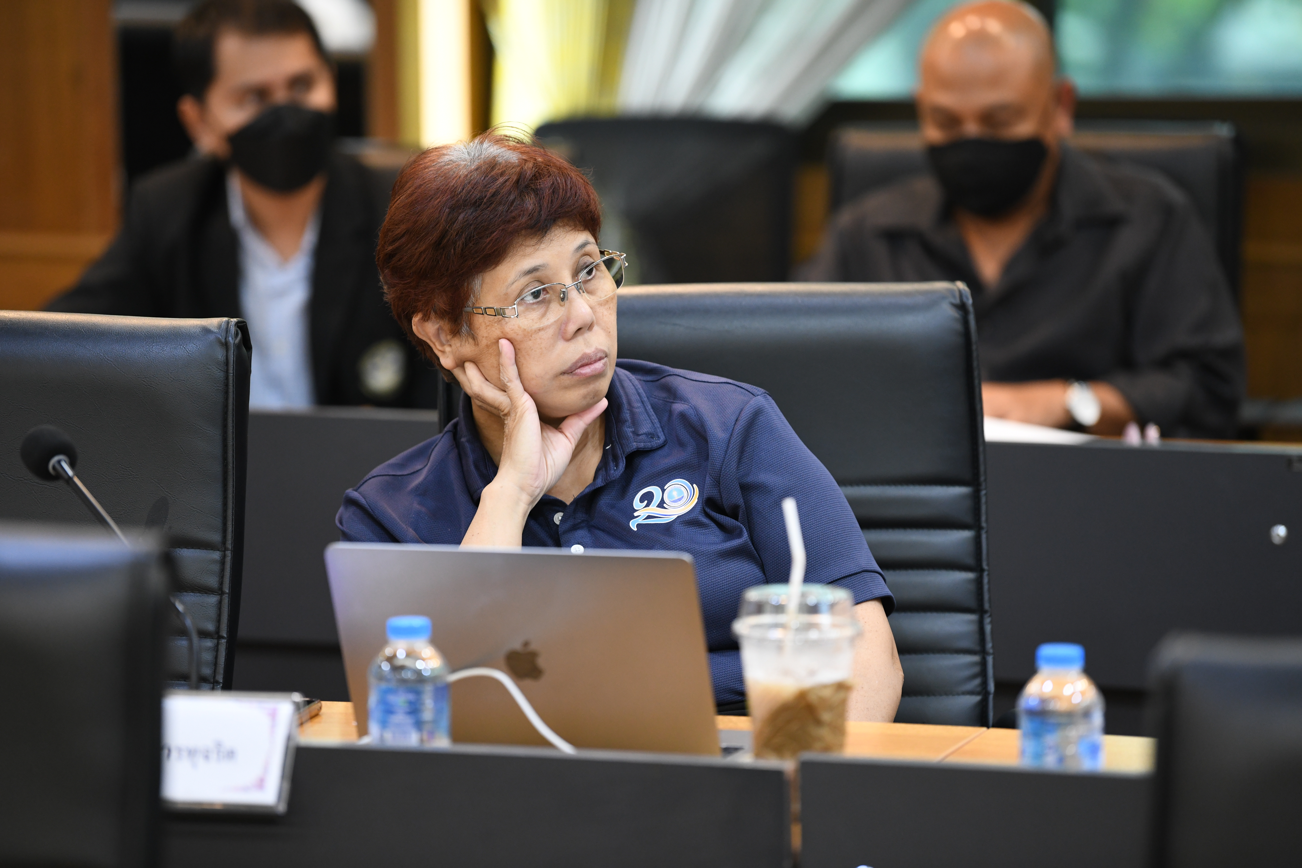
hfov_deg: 12.1
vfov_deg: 8.1
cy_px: 434
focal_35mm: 170
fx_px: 6148
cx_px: 651
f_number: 2.8
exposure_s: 1/100
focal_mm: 170
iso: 1600
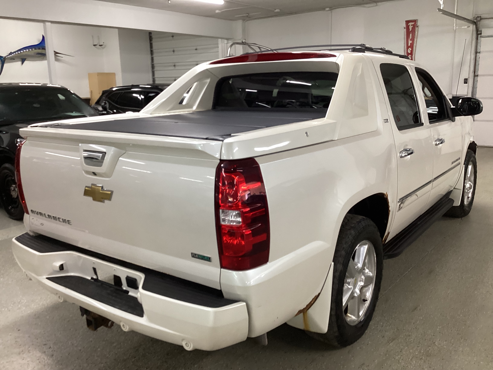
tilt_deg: -13.4
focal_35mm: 31
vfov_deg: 45.4
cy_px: 185
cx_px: 246
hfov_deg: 58.4
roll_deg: +0.1
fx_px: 442
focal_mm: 3.3
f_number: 2.4
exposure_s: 1/50
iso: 160
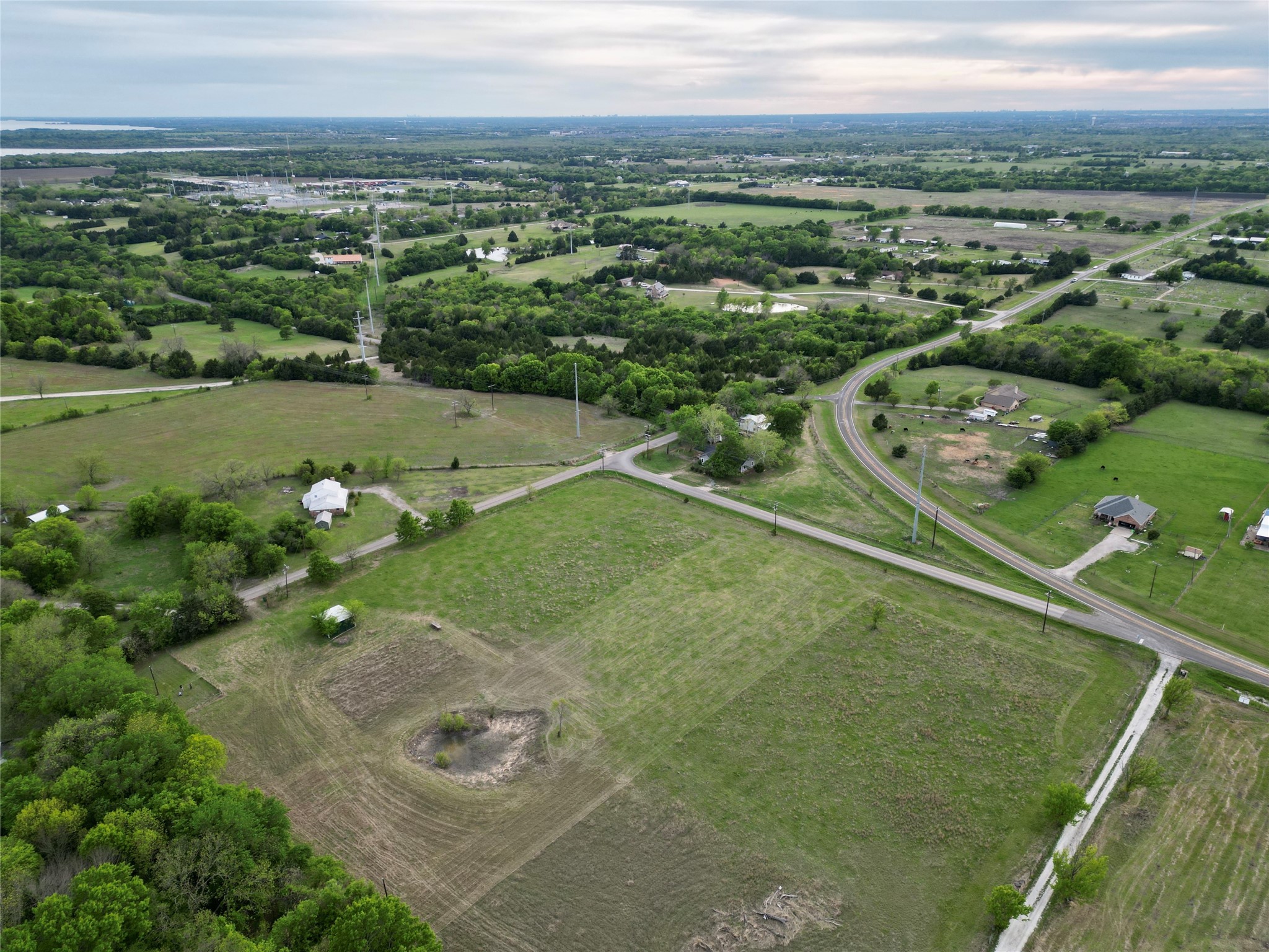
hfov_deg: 71.6
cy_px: 476
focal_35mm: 24
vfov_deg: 56.8
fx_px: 880
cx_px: 634
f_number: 1.7
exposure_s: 1/1000
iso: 200
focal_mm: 6.72
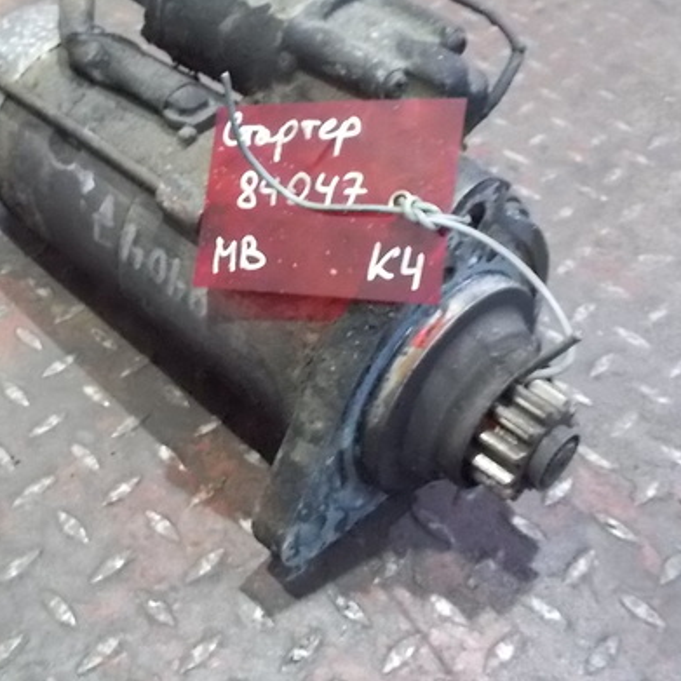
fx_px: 935
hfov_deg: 39.6
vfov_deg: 39.8
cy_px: 270
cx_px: 239
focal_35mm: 42
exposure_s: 1/8
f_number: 3.3
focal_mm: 4.1
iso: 800
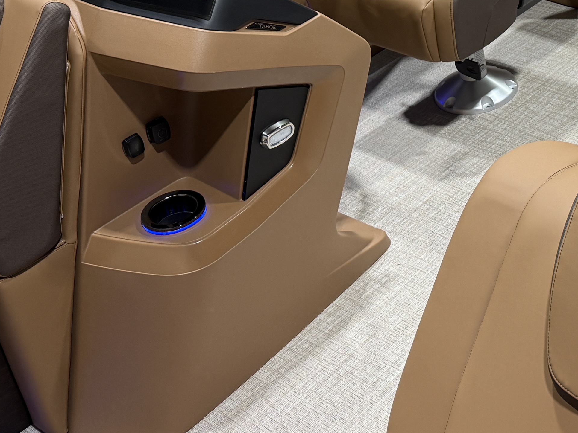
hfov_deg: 25.3
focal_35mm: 71
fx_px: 1185
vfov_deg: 19.8
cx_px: 650
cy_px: -38
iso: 125
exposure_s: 1/120
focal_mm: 6.76
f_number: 1.78
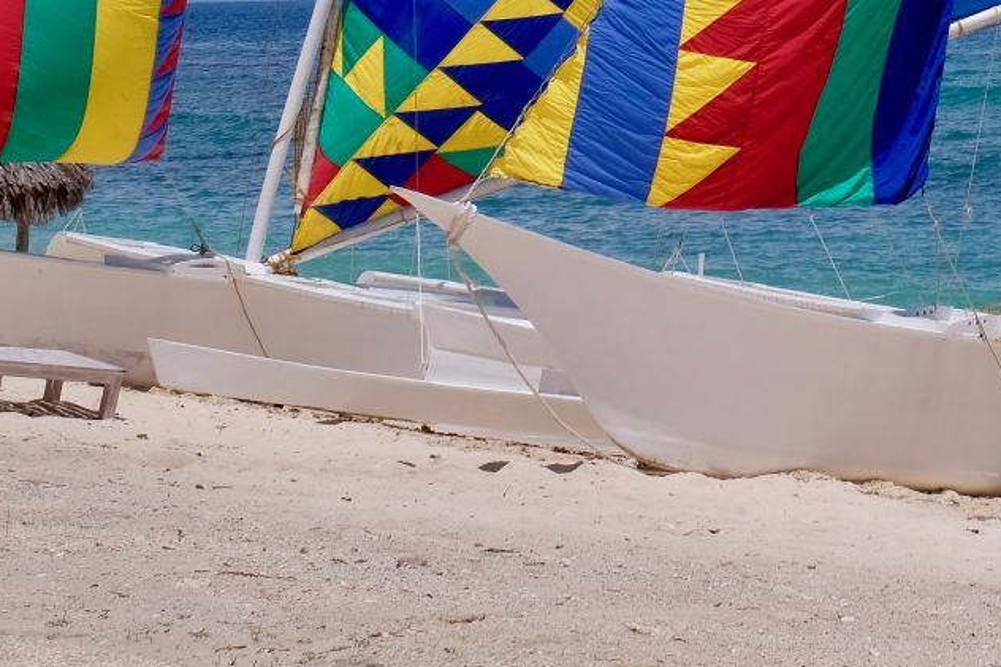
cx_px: 1174
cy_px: -338
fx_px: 3169
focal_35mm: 114
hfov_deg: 17.2
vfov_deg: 11.5
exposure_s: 1/1000
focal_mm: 24.2
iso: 200
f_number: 8
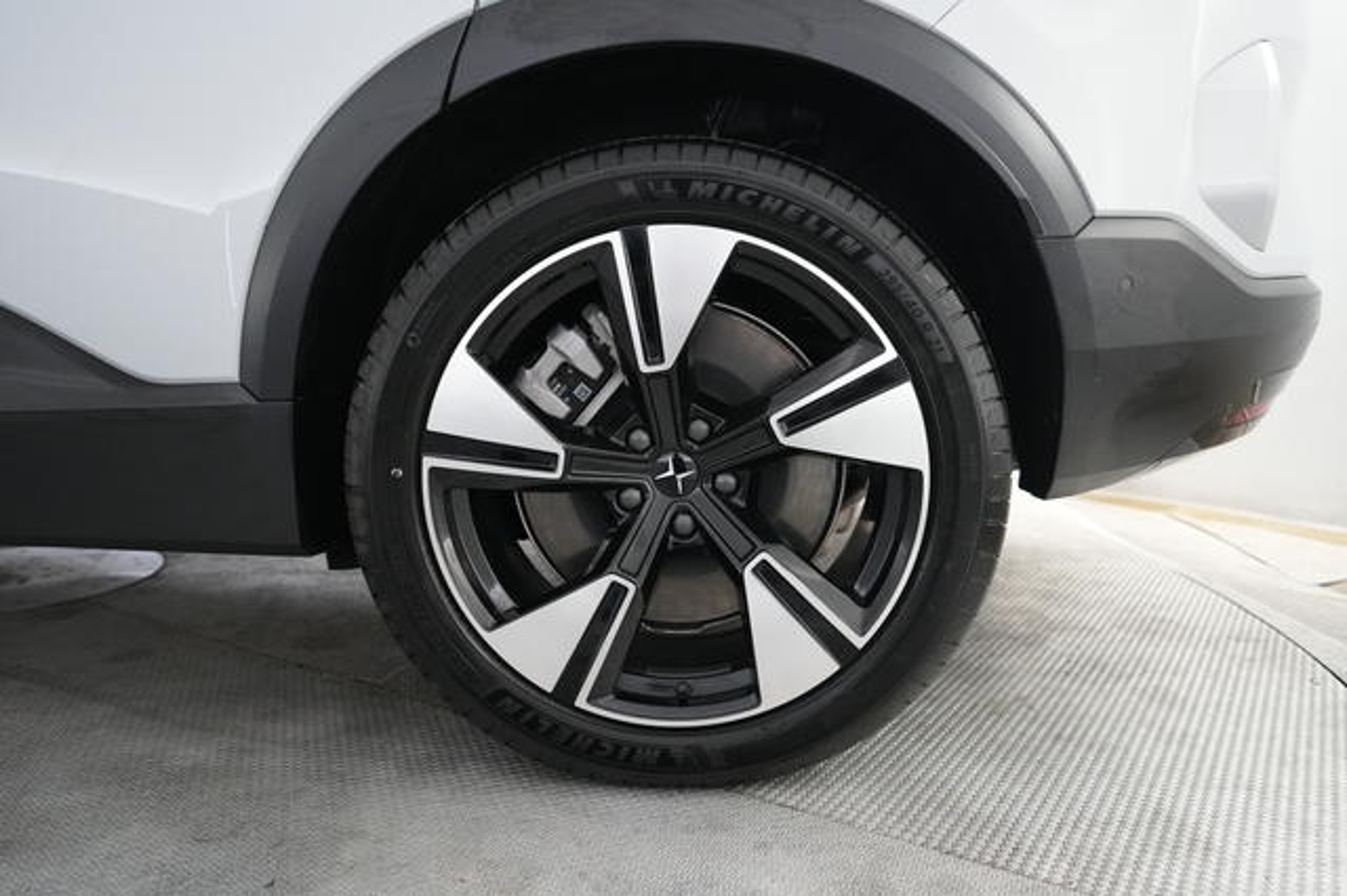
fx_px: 972
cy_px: 448
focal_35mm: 26
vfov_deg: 49.5
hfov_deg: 69.4
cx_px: 674
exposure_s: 1/160
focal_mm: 26
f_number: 2.8
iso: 4000
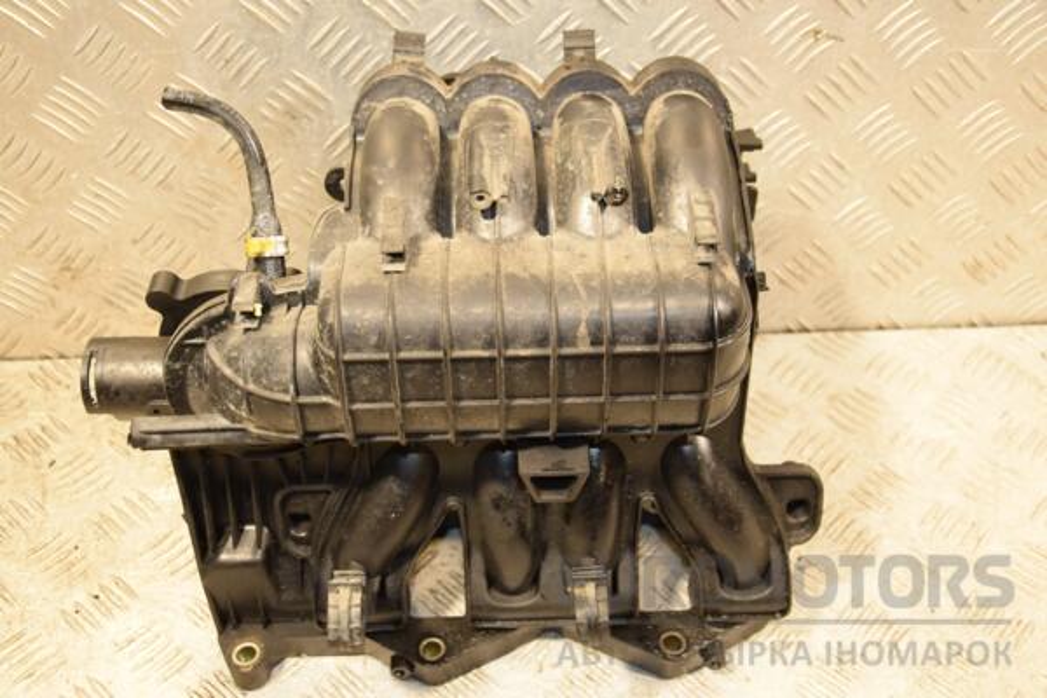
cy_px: 349
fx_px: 1221
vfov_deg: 31.9
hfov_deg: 46.4
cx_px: 524
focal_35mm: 42
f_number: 5
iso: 800
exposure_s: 1/100
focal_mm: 28
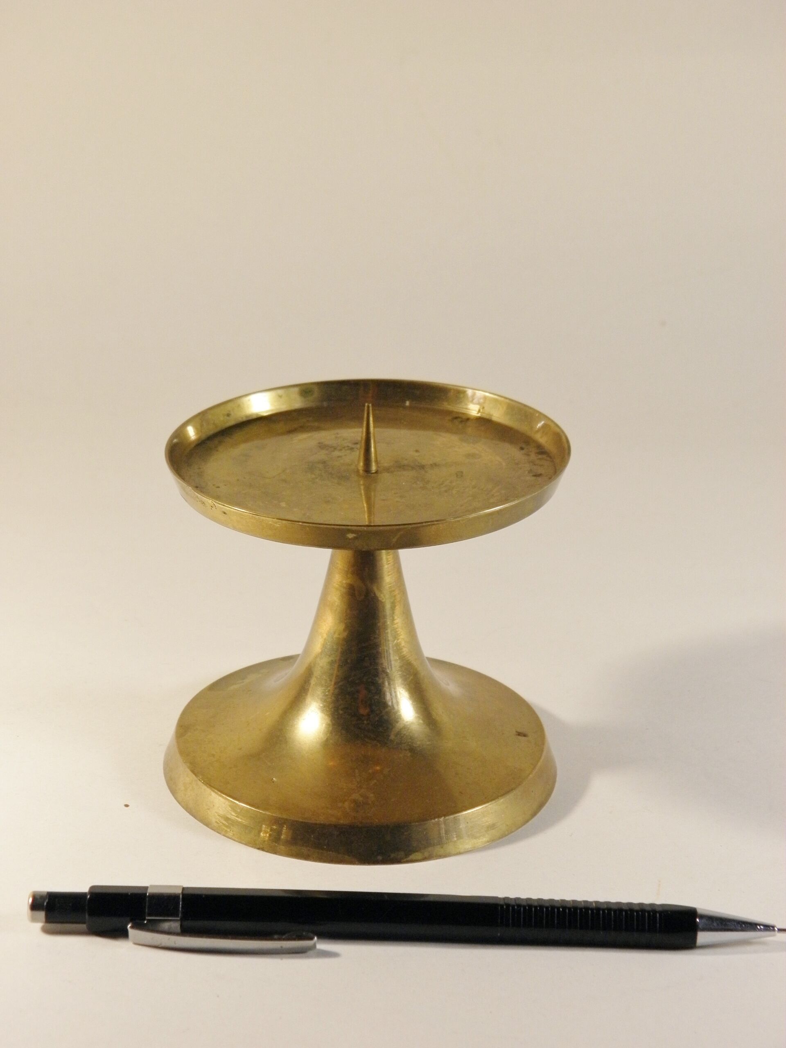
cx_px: 393
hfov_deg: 18.4
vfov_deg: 24.4
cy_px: 524
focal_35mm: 80
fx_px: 2422
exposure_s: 1/50
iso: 200
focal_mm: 14.3
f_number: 4.4
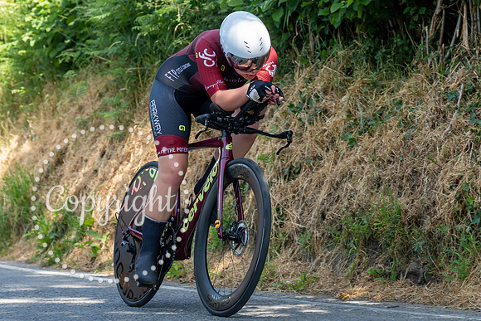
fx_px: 2190
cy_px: 112
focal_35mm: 164
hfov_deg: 12.5
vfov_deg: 8.4
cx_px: 225
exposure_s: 1/1000
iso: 800
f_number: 5
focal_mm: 104
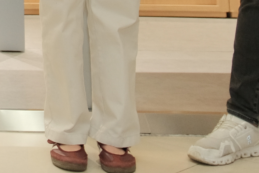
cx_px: -228
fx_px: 964
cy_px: -272
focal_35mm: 134
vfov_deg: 9.0
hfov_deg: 13.5
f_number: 3.2
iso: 1250
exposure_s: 1/125
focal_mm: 17
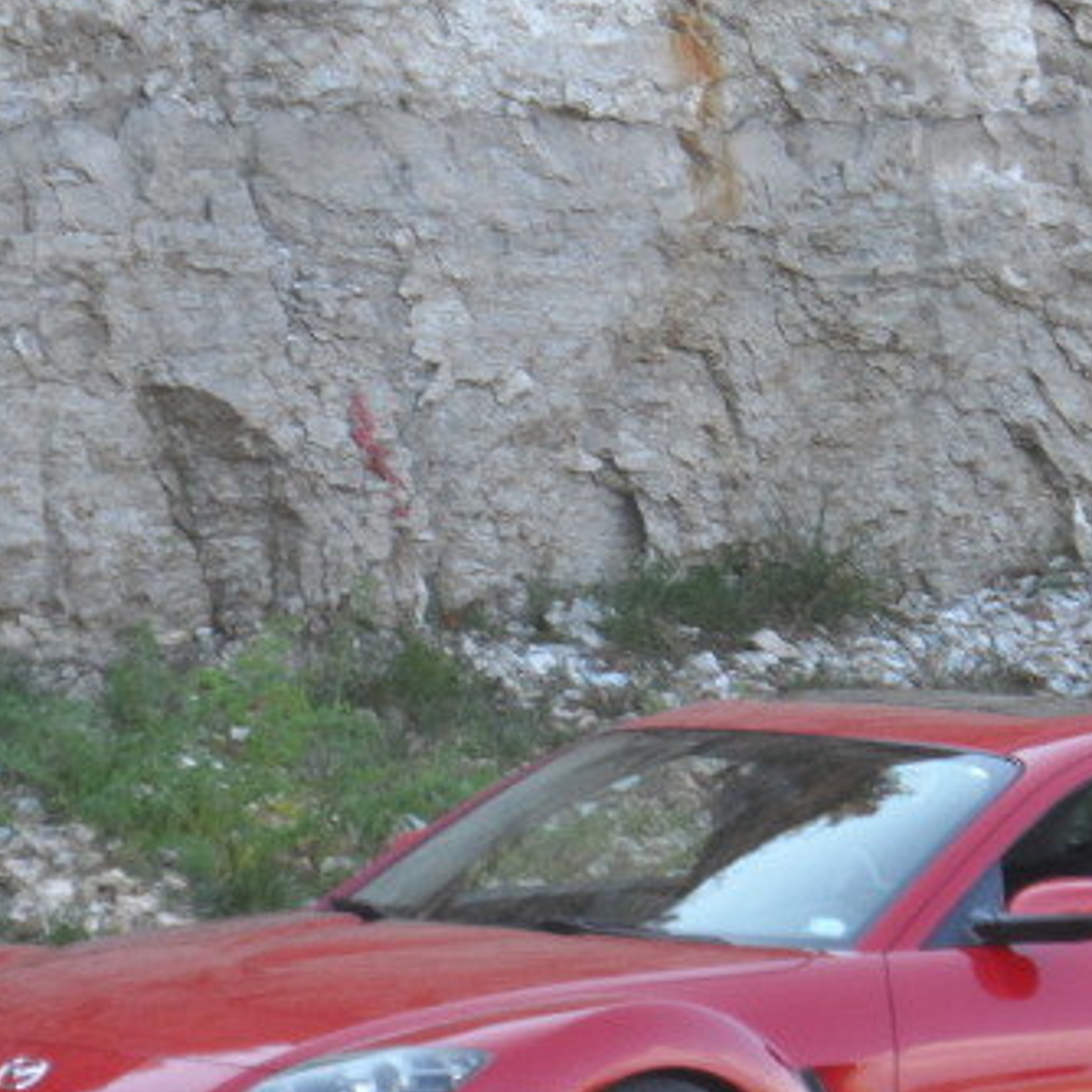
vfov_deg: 3.6
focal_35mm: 483
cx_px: 396
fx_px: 17238
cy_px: 896
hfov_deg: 3.6
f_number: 4.5
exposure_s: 1/90
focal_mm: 28.9
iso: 80
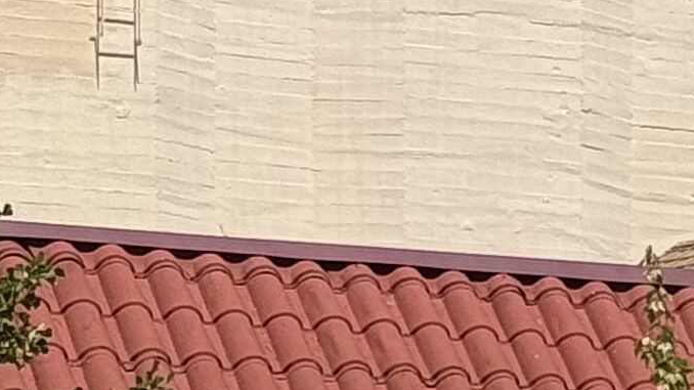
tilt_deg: +0.0
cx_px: 764
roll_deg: +0.2
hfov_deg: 6.9
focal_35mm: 311
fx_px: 5722
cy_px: 1181
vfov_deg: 3.8
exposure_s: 1/5208
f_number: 1.78
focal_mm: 6.76
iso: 64
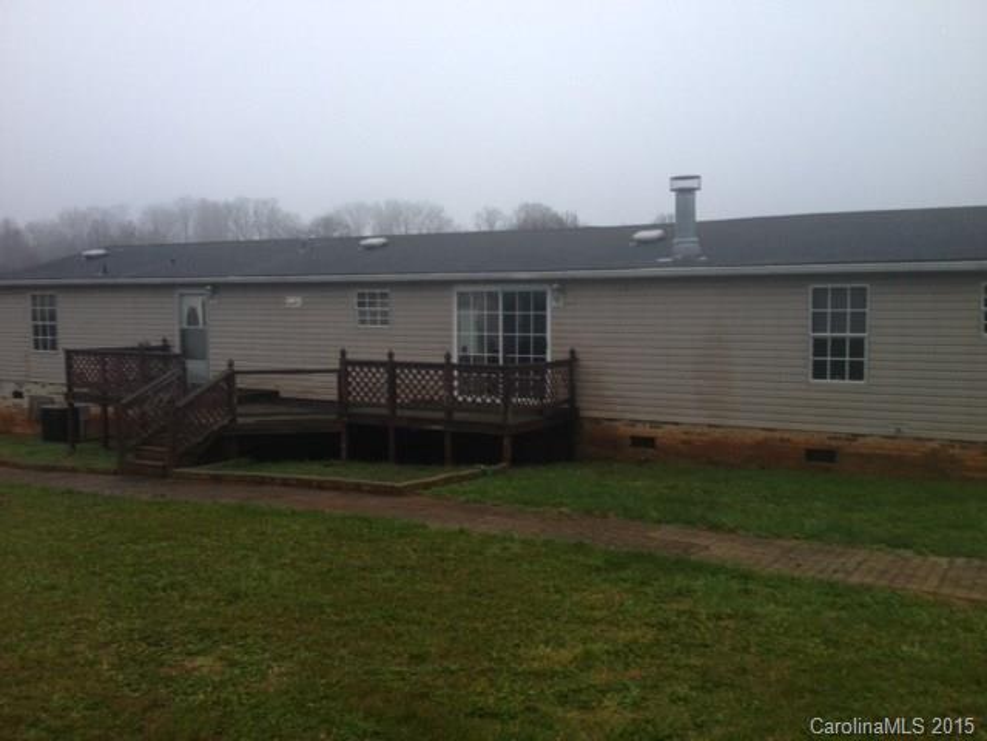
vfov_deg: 40.7
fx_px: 998
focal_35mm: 35
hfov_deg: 52.6
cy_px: 370
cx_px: 494
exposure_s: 1/31
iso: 50
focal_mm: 4.28
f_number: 2.4
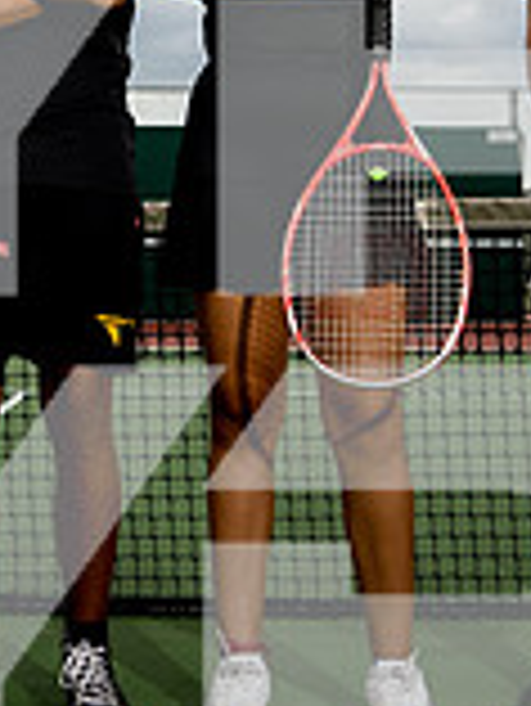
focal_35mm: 85
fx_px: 1736
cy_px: 61
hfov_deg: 17.3
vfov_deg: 22.4
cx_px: 130
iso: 100
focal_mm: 24
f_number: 5.6
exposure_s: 1/200
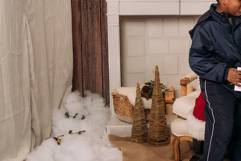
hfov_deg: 29.5
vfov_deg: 20.3
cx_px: 188
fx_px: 449
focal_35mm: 67
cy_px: 71
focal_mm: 35
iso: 100
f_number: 5
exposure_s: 1/100
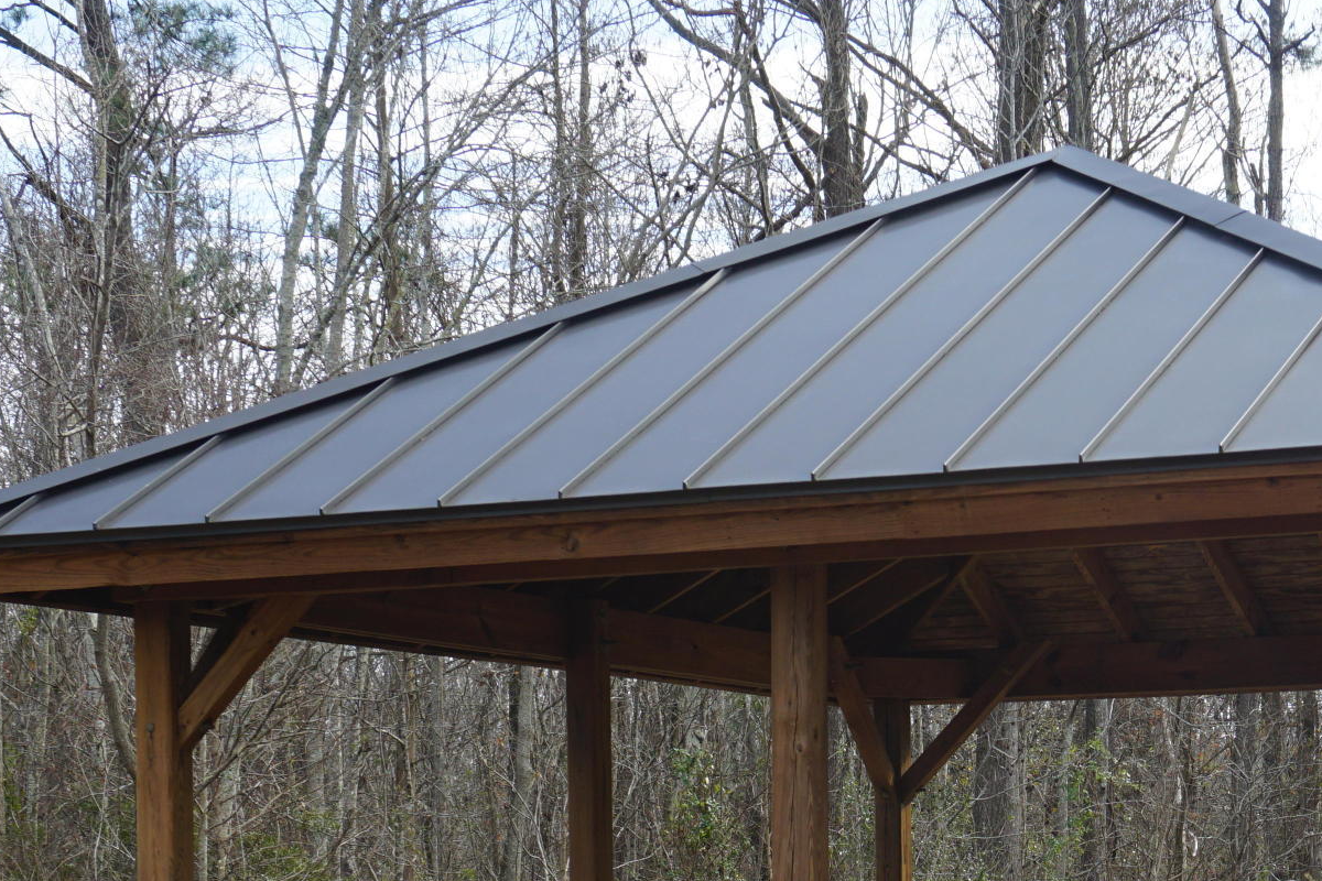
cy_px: 1014
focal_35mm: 101
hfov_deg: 20.0
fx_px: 3718
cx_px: 1021
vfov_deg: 13.2
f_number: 8
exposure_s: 1/80
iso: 100
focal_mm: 27
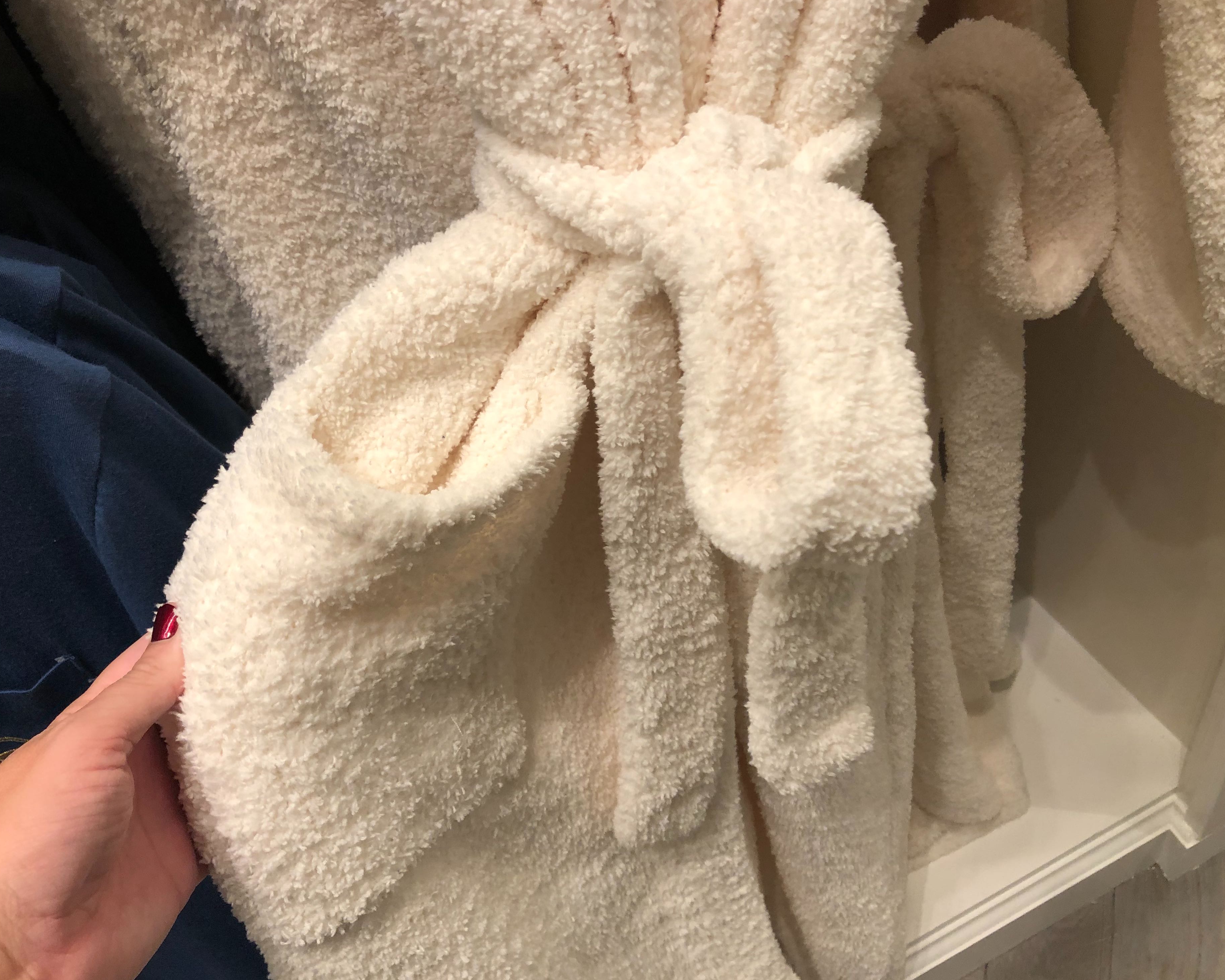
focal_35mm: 30
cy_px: 492
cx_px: 567
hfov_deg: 58.7
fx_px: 1088
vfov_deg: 48.5
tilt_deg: -46.5
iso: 40
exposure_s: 1/24
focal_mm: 3.99
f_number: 1.8
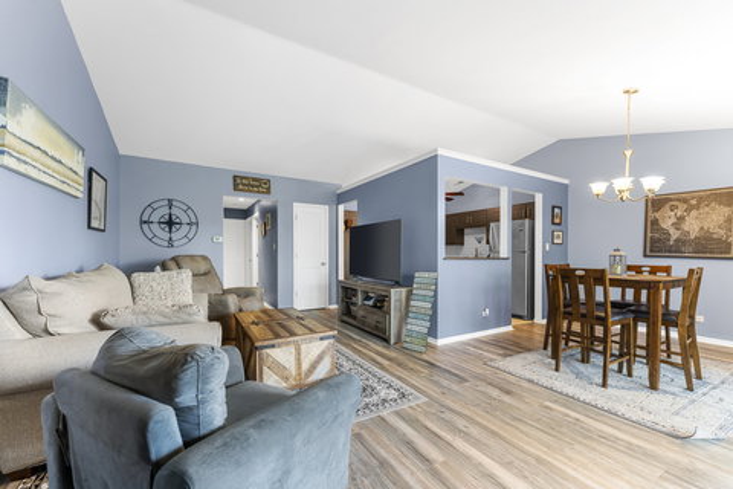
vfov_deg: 81.2
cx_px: 366
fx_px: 285
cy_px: 244
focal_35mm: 14
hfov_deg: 104.3
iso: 100
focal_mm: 14
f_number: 7.1
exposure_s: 3.2
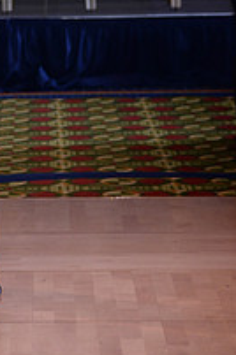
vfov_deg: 6.0
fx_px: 3394
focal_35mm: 344
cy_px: -39
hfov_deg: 4.0
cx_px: -94
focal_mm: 120
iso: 1250
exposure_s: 1/250
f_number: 4.5
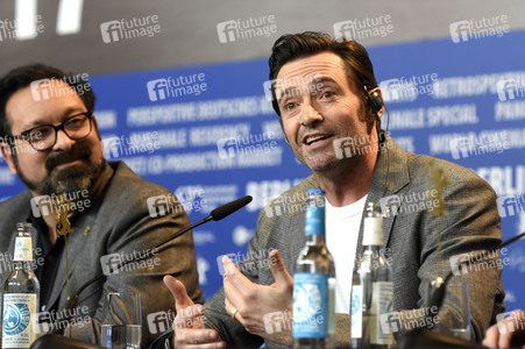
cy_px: 174
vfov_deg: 7.6
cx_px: 262
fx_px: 2623
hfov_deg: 11.4
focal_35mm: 180
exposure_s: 1/400
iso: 1250
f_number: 3.5
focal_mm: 120
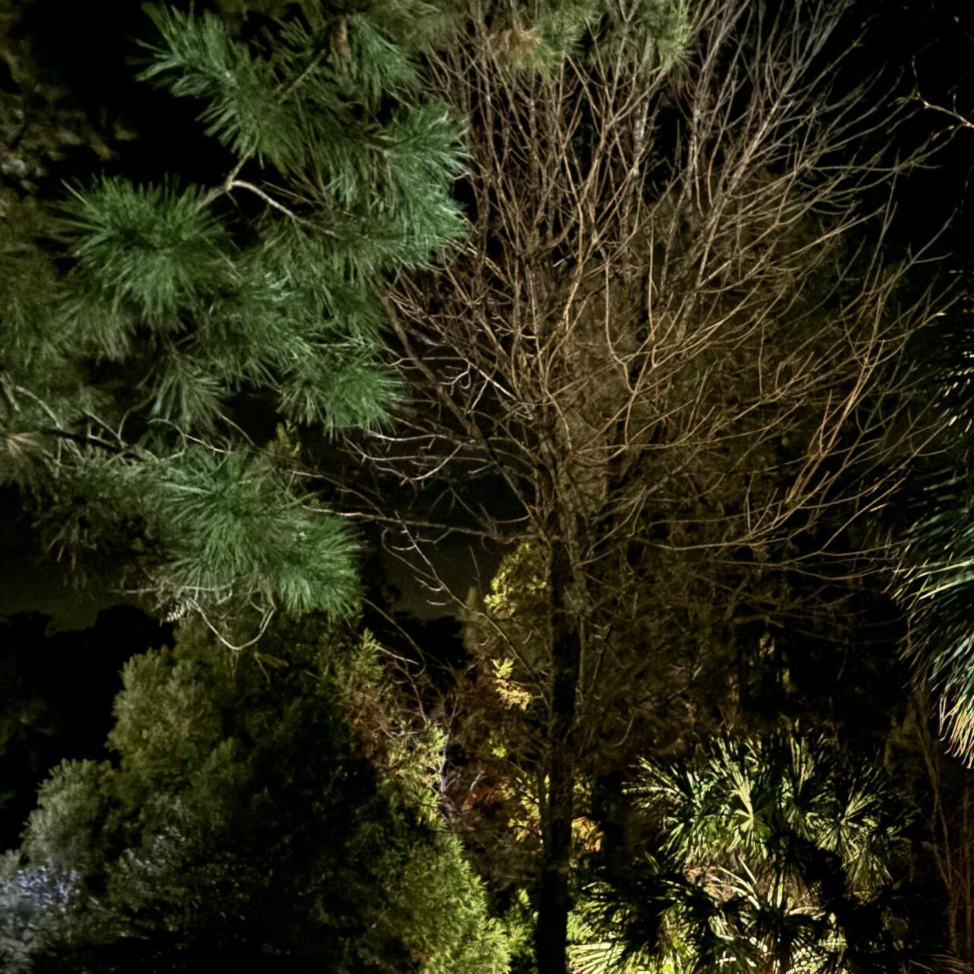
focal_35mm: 54
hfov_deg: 29.6
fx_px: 1719
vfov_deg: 30.5
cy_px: 832
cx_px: 972
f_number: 1.6
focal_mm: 5.96
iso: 4000
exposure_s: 1/2
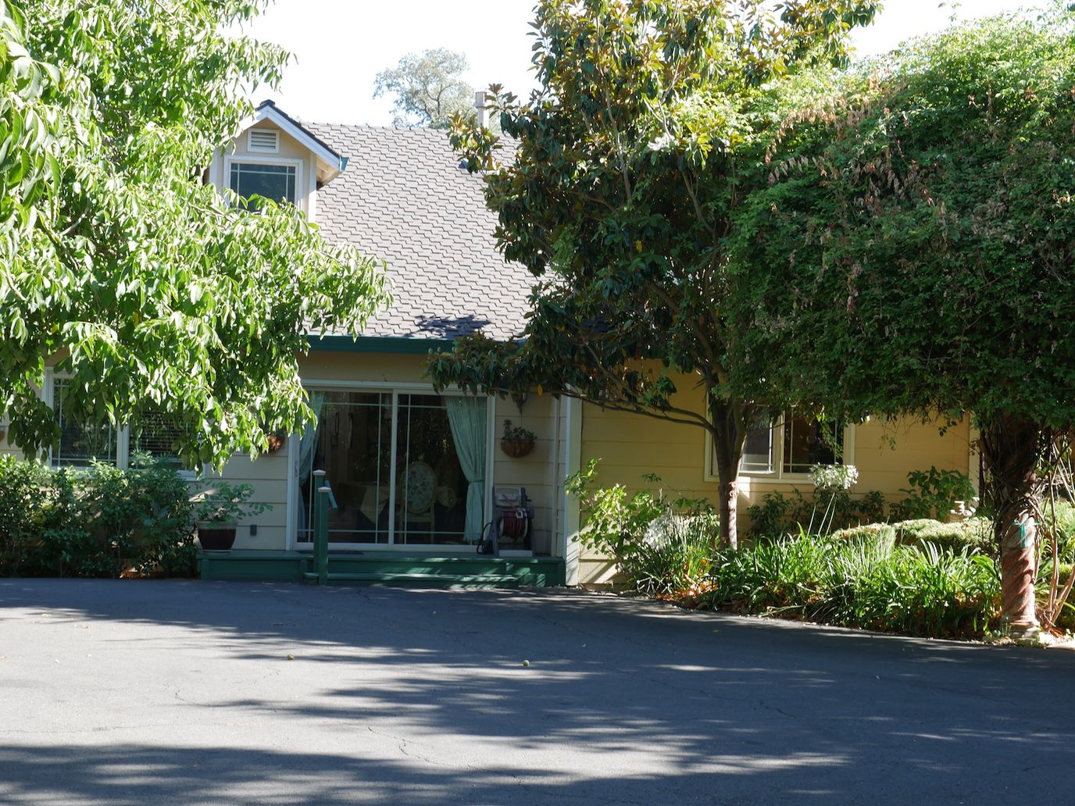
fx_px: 1863
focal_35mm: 60
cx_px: 538
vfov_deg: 24.4
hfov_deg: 32.2
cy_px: 403
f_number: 8
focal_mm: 30
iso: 200
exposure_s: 1/50
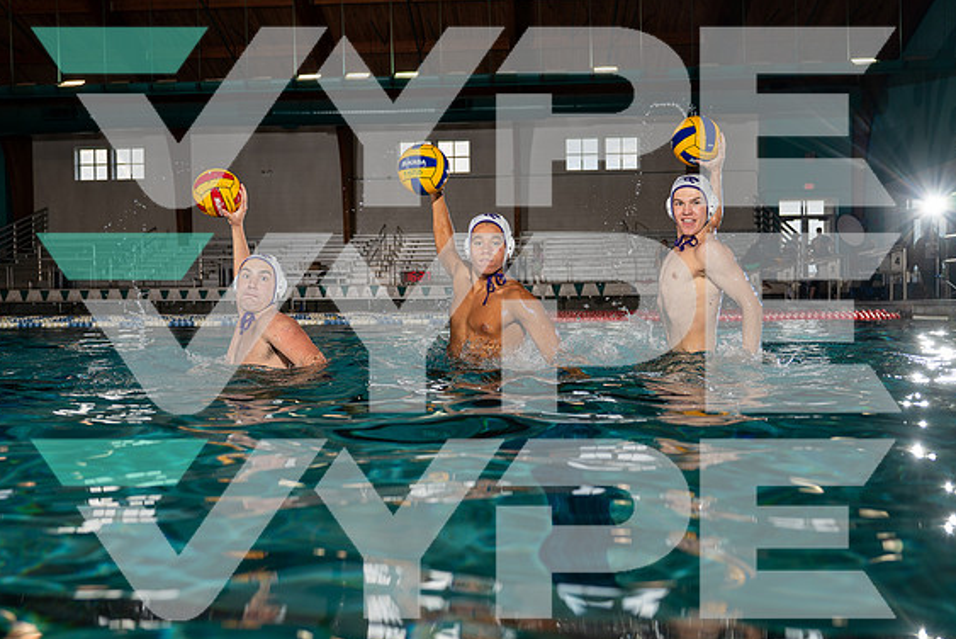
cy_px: 324
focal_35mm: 34
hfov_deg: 55.8
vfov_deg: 38.9
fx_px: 903
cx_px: 469
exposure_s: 1/250
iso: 100
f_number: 4
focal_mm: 33
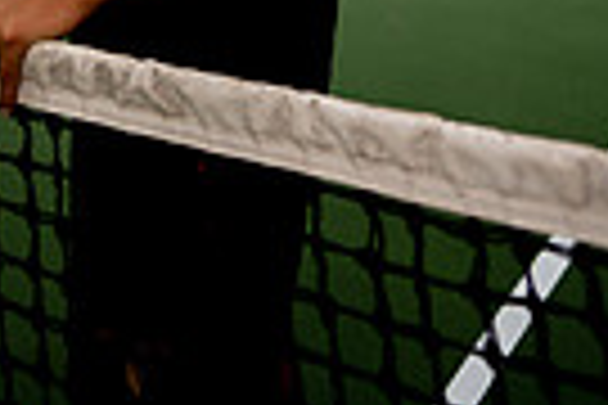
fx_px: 1351
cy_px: -603
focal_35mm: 80
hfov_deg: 25.3
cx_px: 227
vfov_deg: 12.7
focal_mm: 24
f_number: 1.4
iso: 50
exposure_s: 1/800
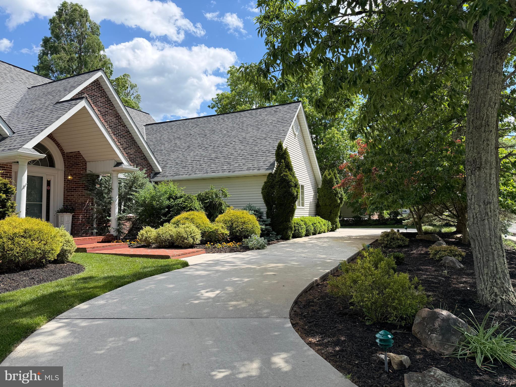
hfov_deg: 71.6
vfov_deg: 56.8
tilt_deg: +4.2
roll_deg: +0.9
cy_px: 194
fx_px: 358
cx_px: 258
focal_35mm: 24
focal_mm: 6.76
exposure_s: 1/2611
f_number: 1.78
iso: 100
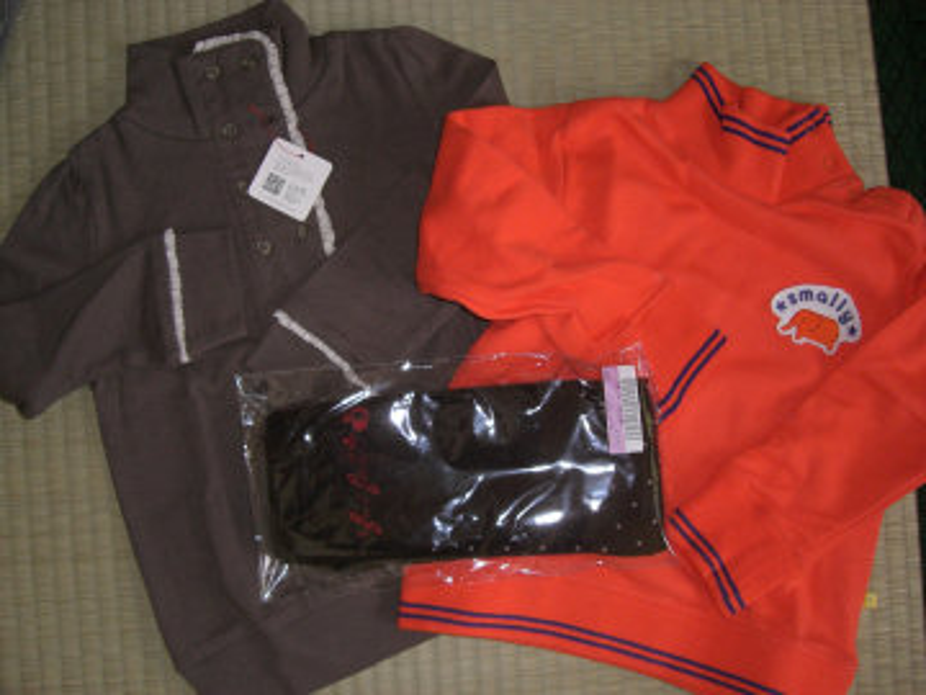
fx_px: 1017
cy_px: 348
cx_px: 463
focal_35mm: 38
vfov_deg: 37.7
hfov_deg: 49.0
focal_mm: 6.2
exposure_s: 1/60
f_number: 2.7
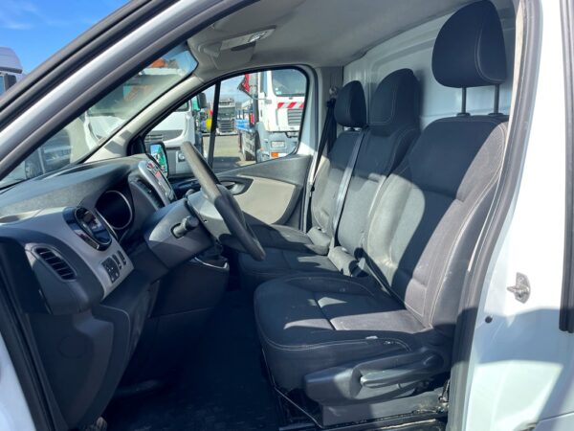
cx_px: 287
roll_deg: +1.4
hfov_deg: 67.3
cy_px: 216
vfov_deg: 53.1
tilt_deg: -12.6
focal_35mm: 26
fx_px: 431
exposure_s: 1/868
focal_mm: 4.2
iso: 32
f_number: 1.6
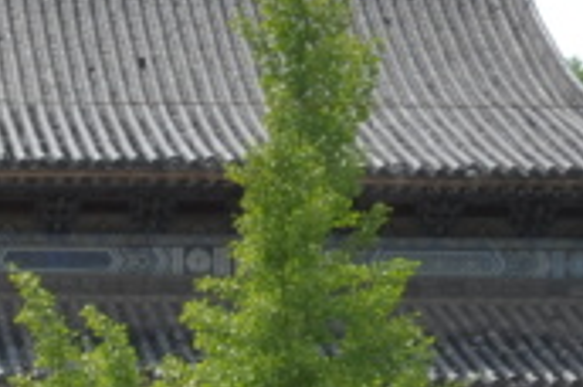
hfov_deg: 8.7
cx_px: -414
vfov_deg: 5.8
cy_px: 789
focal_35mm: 230
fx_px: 3718
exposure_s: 1/30
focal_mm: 22
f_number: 18
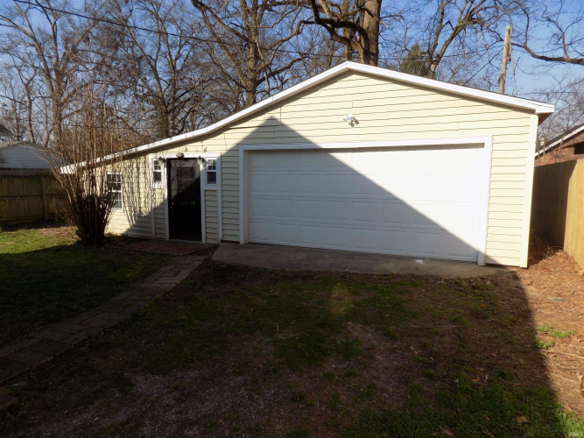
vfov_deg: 58.9
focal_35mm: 23
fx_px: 388
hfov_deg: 73.9
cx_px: 292
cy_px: 219
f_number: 3.1
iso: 80
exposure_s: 1/800
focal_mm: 4
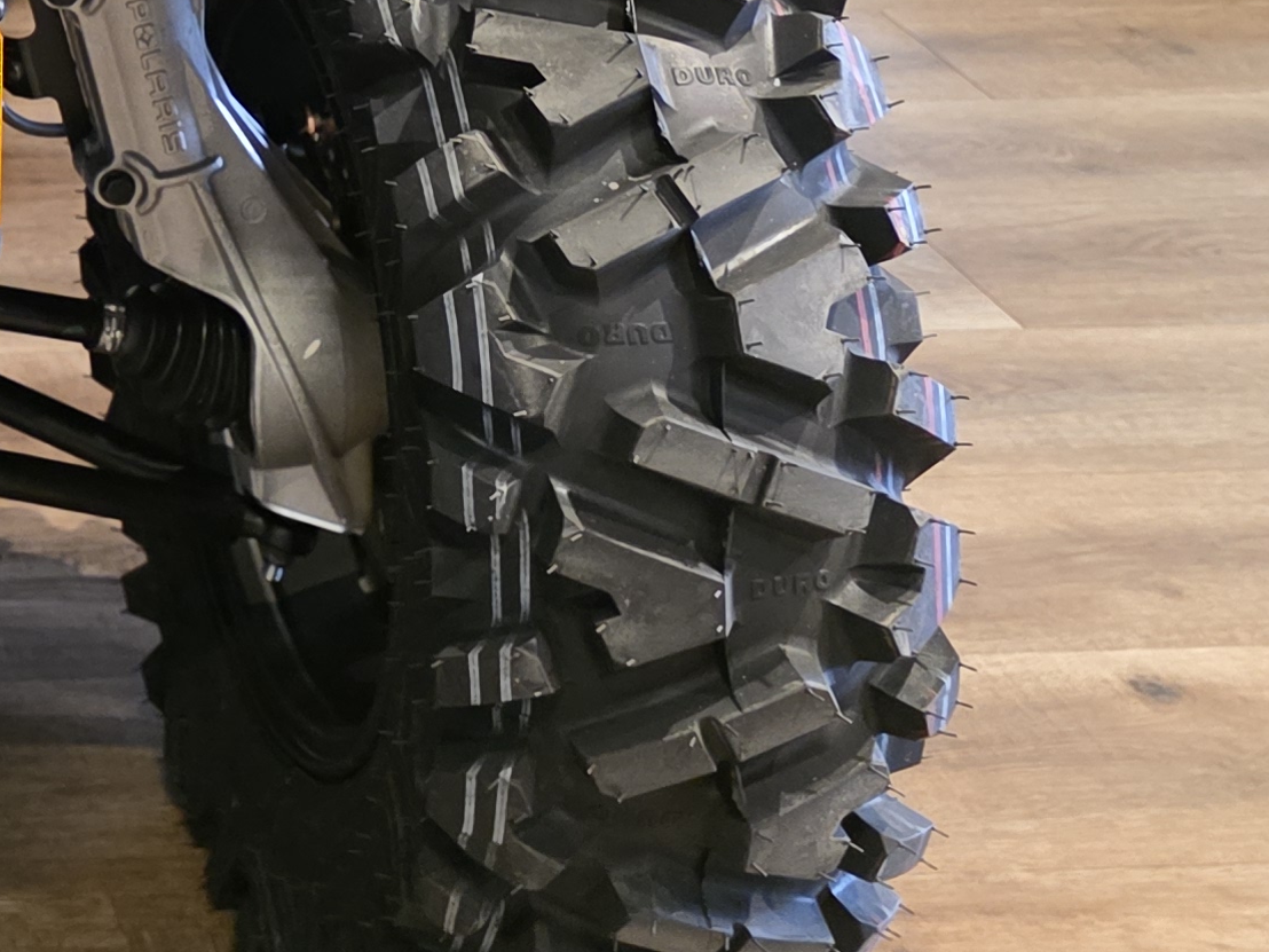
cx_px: -645
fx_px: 3043
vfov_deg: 16.9
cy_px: -239
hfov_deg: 20.2
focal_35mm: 83
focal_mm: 6.3
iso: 1600
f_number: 1.7
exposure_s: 1/120
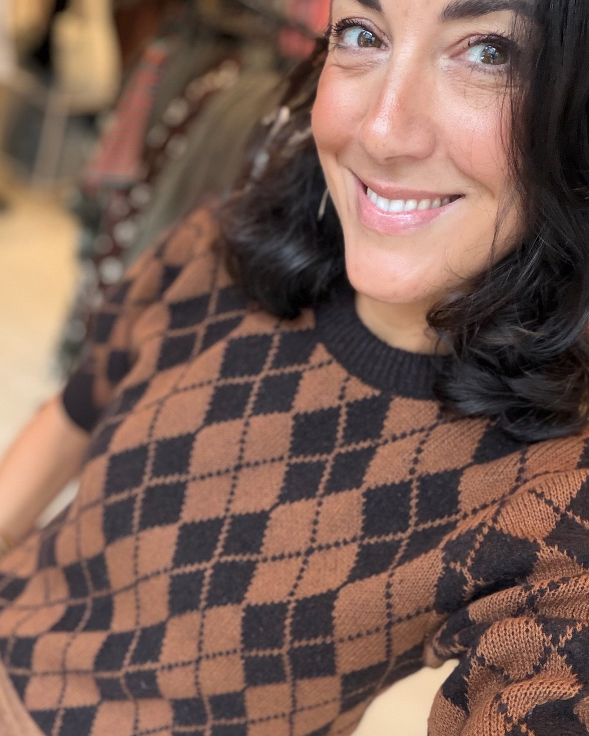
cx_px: 240
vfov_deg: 47.4
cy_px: 468
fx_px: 828
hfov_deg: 39.0
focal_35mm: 38
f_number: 1.9
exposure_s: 1/60
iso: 160
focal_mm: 2.71
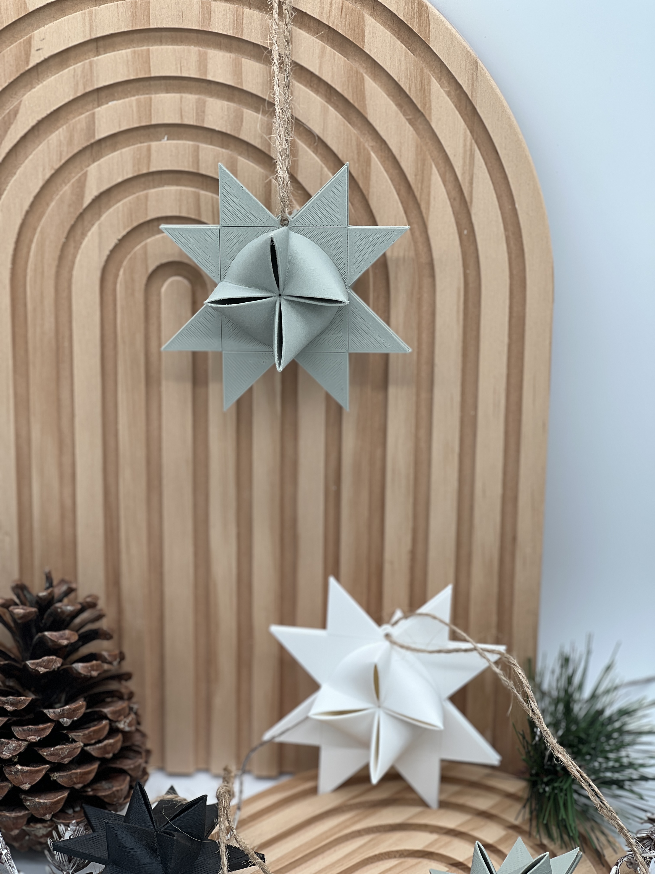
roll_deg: -0.3
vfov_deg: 25.3
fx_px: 1943
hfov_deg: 19.1
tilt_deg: -23.3
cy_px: 437
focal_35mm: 77
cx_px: 328
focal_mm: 9
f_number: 2.8
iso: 25
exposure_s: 1/121
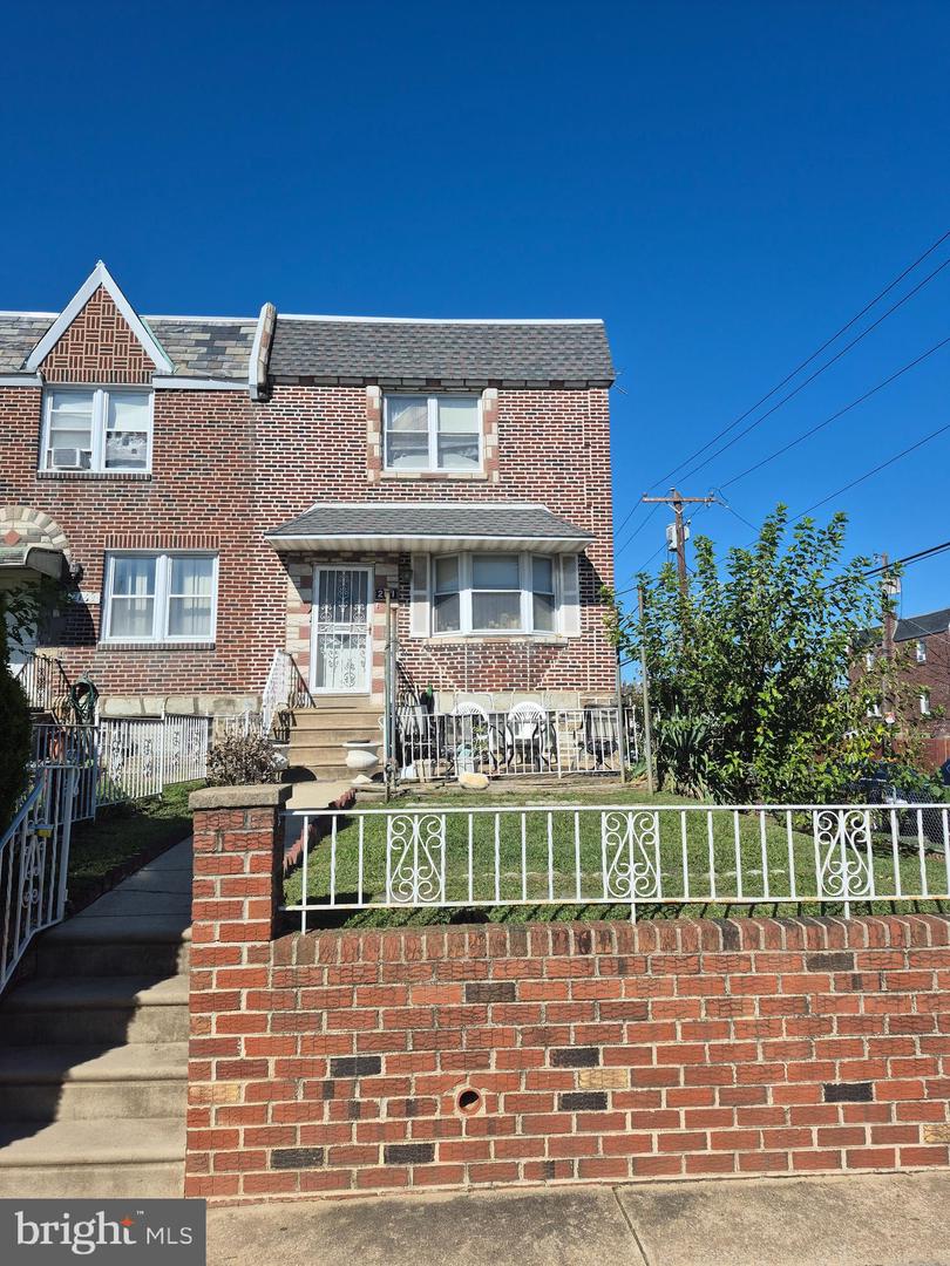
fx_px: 842
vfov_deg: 73.9
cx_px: 475
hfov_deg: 58.9
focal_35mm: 23
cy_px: 633
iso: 25
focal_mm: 5.4
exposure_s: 1/2632
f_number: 1.8
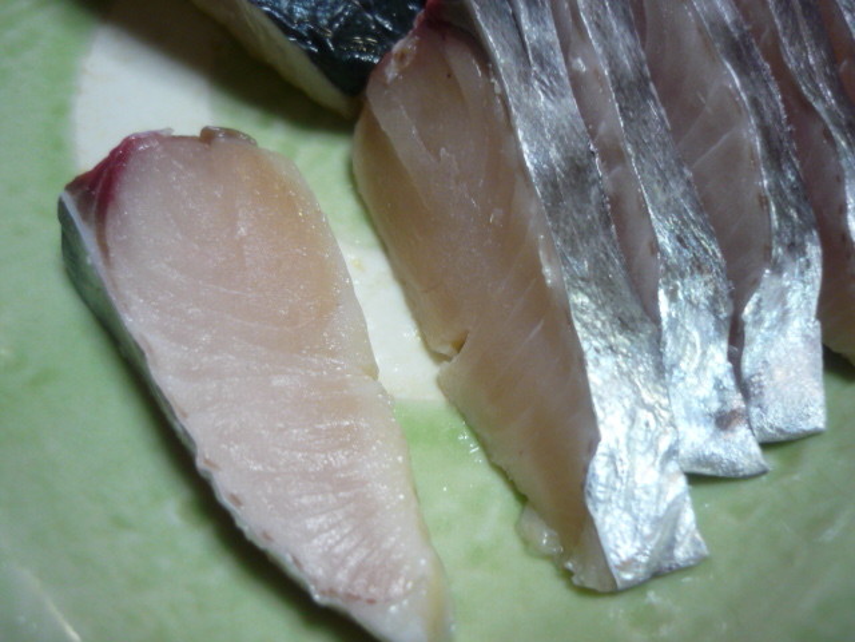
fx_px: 815
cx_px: 428
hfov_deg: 55.4
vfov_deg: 42.9
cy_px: 321
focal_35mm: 33
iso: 160
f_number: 2.8
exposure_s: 1/30
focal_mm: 5.5
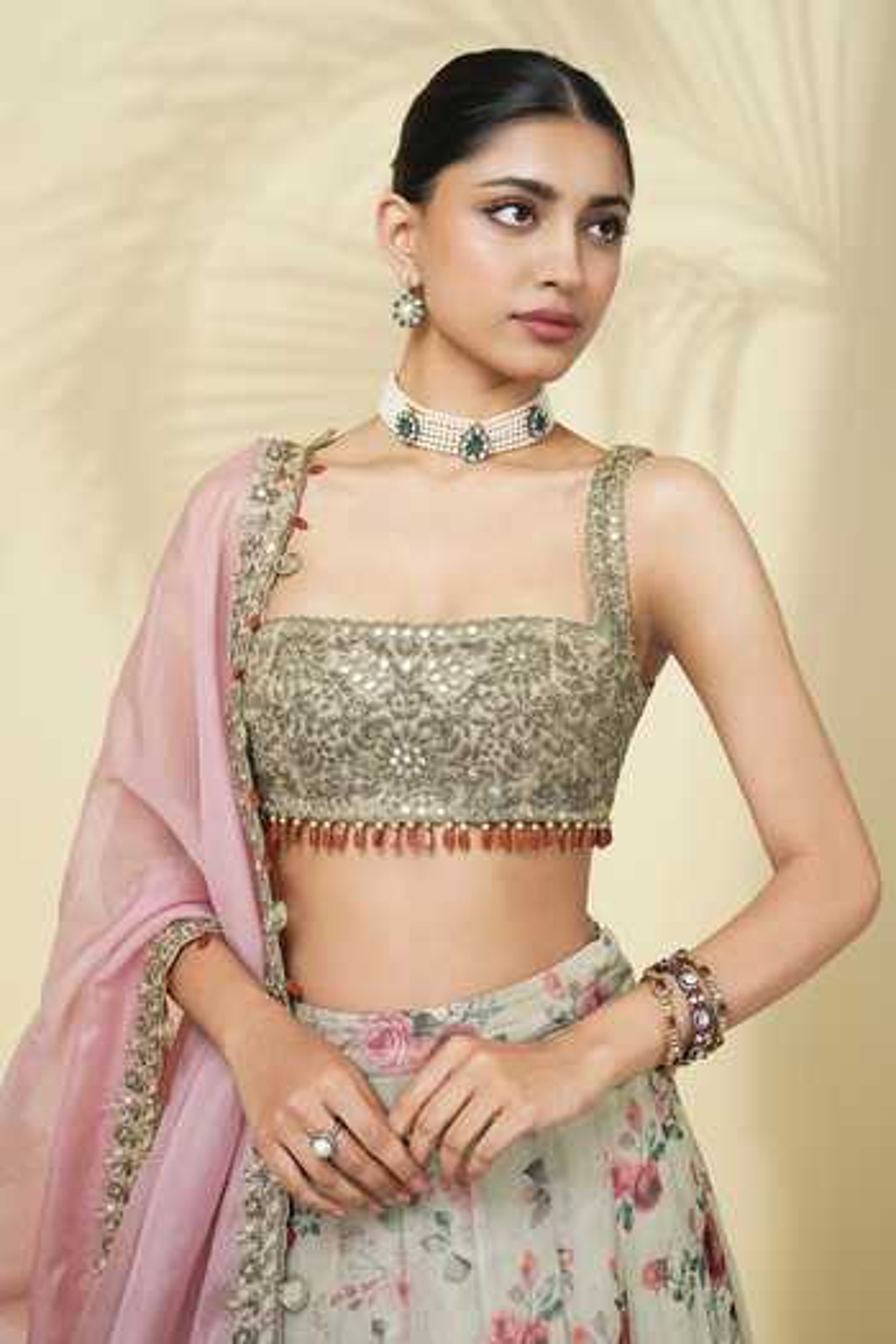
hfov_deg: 21.2
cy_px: 672
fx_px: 2389
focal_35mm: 64
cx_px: 448
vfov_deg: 31.4
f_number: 8
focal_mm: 64
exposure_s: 1/160
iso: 500
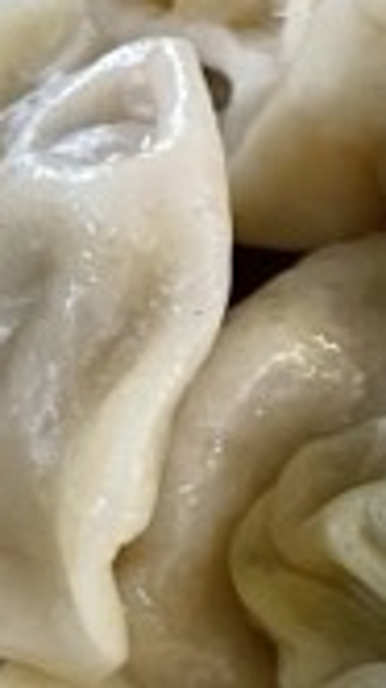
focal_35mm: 123
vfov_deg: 16.8
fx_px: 2245
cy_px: 792
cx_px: 602
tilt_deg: -51.7
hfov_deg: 9.5
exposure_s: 1/50
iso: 500
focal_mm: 4.2
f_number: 1.6
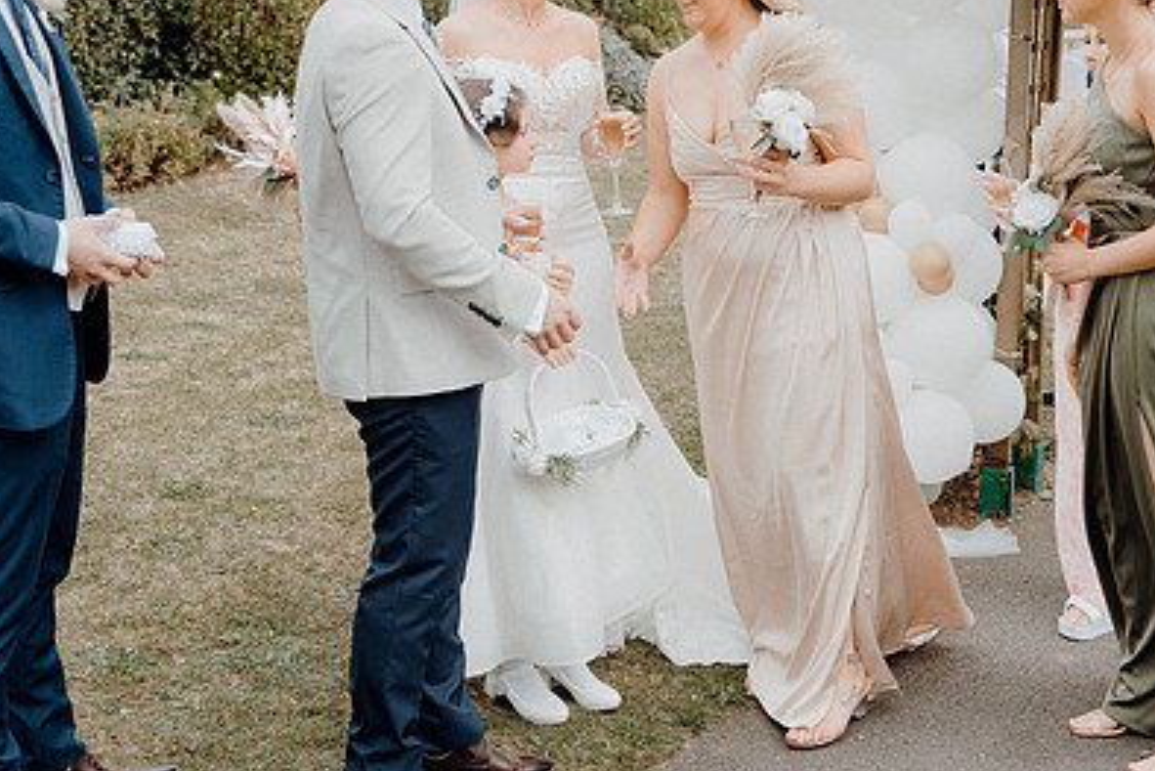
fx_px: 1797
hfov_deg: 35.2
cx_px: 786
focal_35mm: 56
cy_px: 262
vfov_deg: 24.1
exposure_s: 1/500
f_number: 3.5
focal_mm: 38
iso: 125
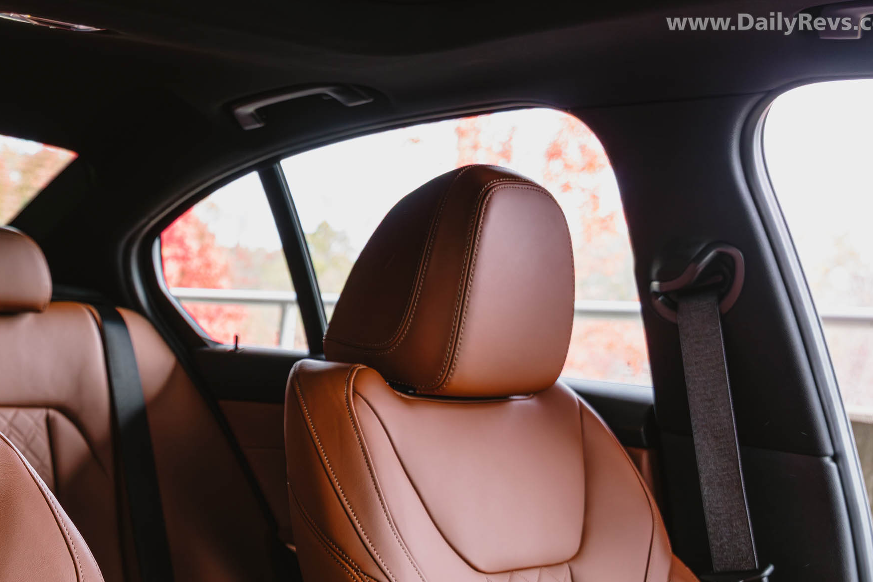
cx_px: 53
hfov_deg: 33.7
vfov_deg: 23.5
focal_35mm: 55
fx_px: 1343
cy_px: 574
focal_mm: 27.7
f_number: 4
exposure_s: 1/50
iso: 200
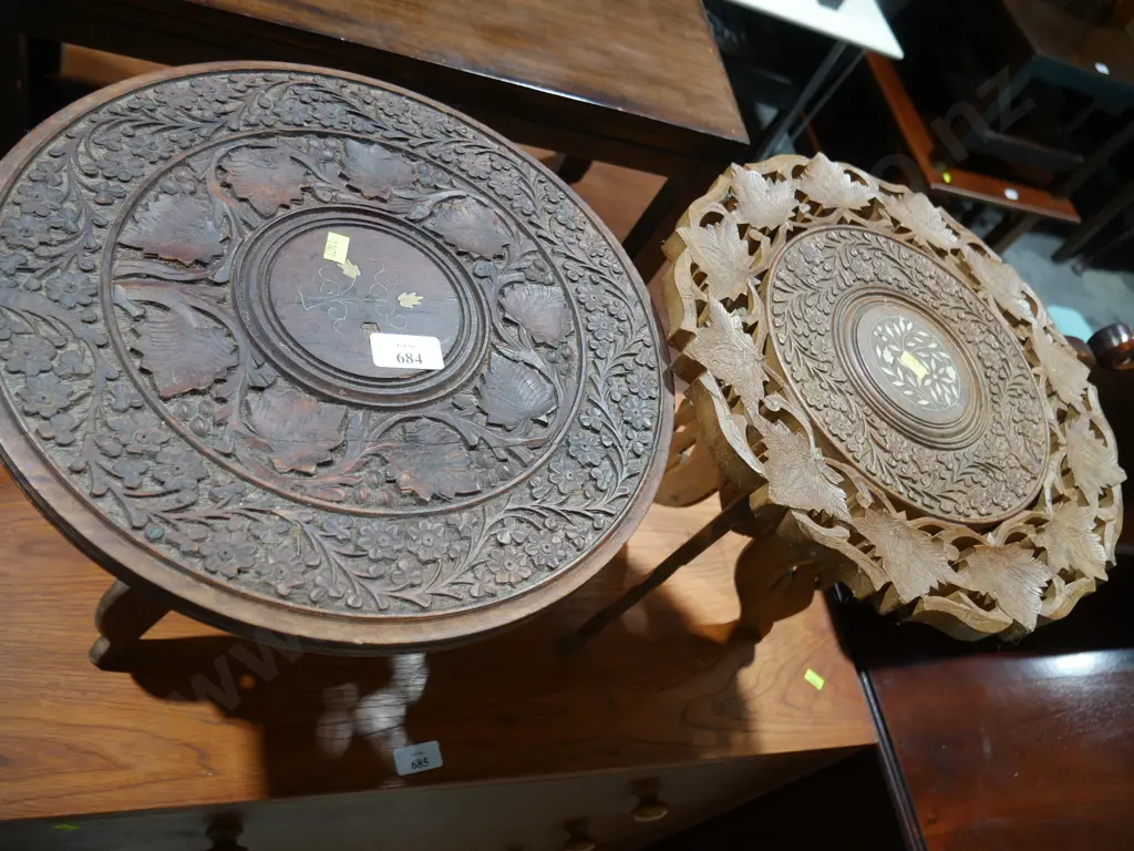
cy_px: 426
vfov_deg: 49.7
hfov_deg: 63.4
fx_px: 917
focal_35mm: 28
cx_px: 567
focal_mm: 14
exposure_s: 1/60
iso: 320
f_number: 3.5
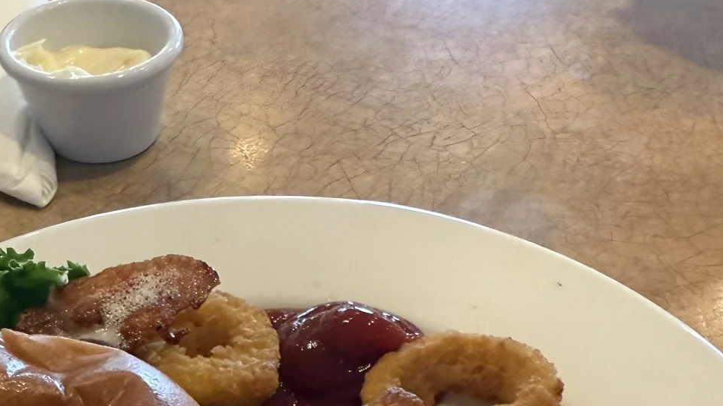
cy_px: 570
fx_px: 1054
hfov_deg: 37.6
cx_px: 262
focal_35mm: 55
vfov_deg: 19.6
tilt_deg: -51.3
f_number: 2.2
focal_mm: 2.22
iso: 320
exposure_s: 1/60
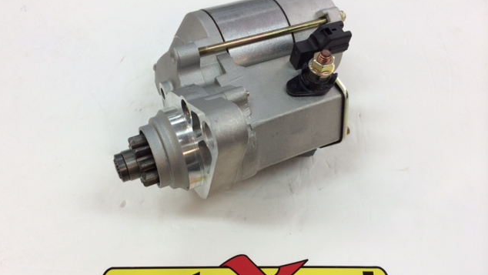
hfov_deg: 59.5
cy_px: 156
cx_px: 243
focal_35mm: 33
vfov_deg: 35.6
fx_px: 427
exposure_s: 1/50
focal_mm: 4.12
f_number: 2.2
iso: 50
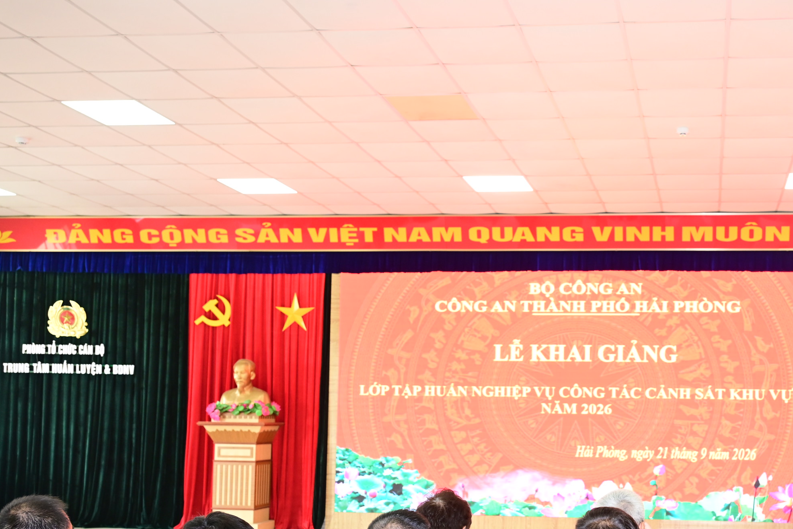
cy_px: 370
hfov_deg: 40.9
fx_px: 1030
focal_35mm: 47
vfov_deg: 28.5
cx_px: 598
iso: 2000
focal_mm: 30.5
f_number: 4
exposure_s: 1/160
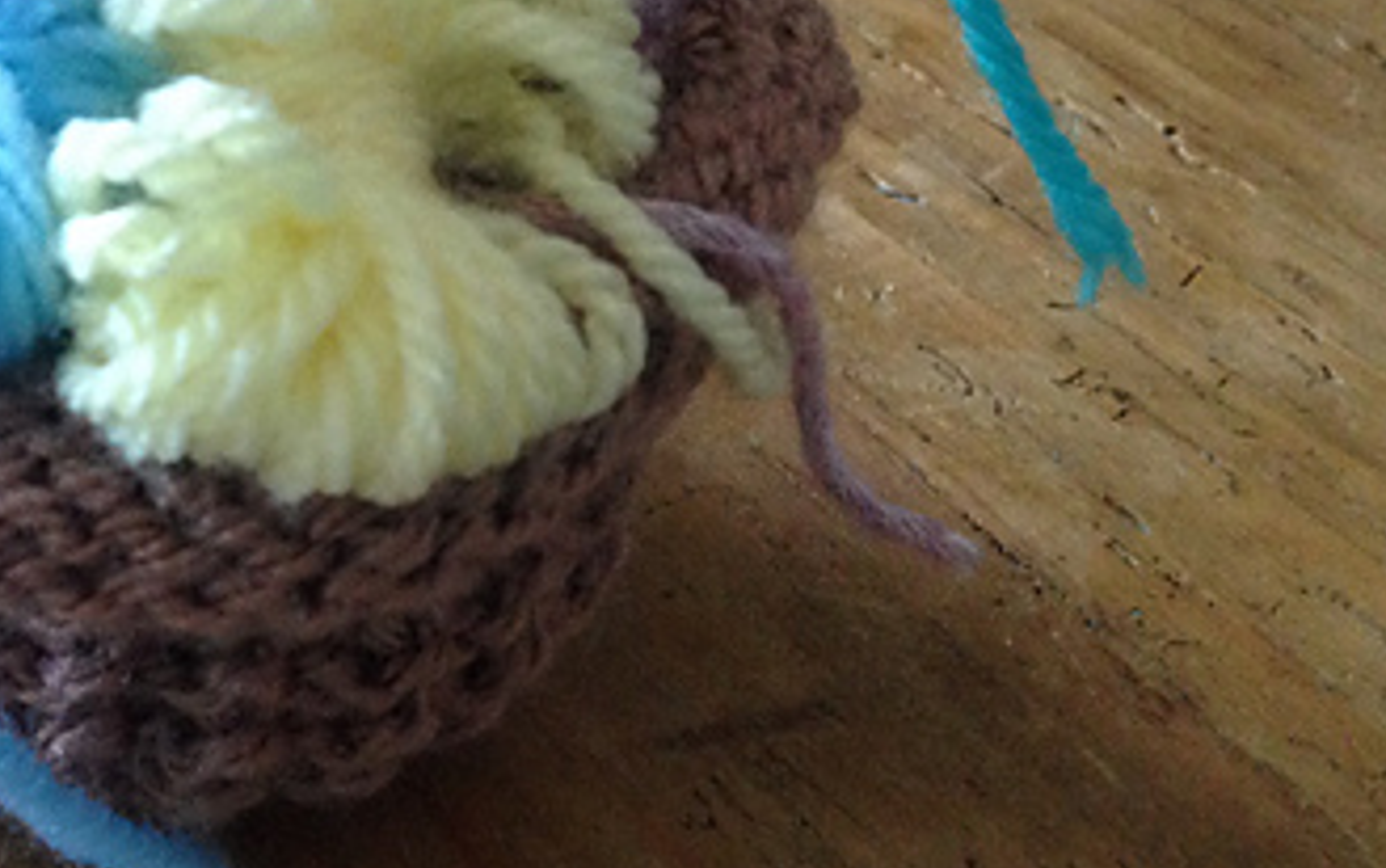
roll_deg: -1.4
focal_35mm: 68
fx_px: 2570
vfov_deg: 19.1
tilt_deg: -40.3
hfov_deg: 28.9
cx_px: 110
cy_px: 249
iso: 250
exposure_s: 1/20
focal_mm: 4.12
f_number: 2.4
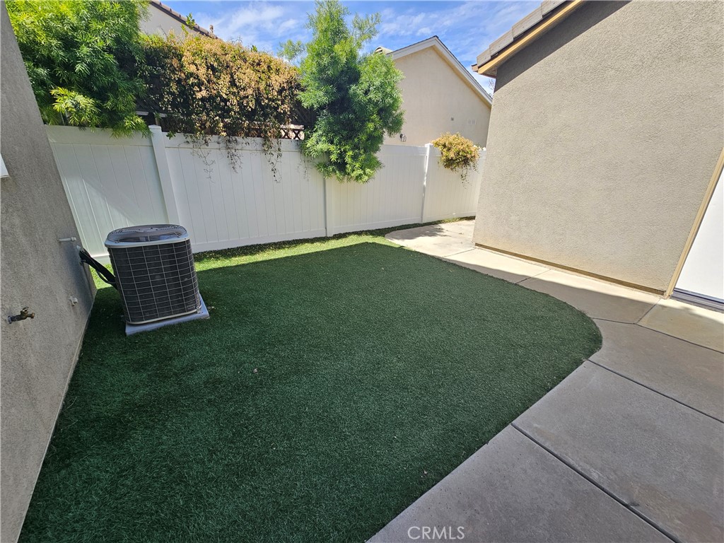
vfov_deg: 89.9
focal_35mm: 13
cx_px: 362
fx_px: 272
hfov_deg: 106.2
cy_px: 272
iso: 50
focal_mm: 2.2
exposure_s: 1/909
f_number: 2.2
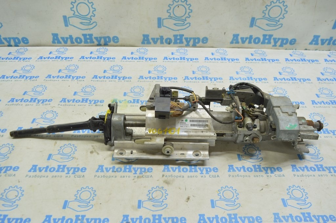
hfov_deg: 62.0
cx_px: 168
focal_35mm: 30
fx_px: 280
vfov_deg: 43.5
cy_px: 112
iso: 400
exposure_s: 1/20
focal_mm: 20
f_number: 5.6
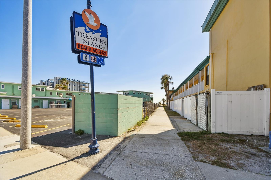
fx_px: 113
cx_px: 136
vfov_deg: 77.3
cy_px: 90
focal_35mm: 15
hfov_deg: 100.4
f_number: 7.1
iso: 100
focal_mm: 10
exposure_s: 1/1250
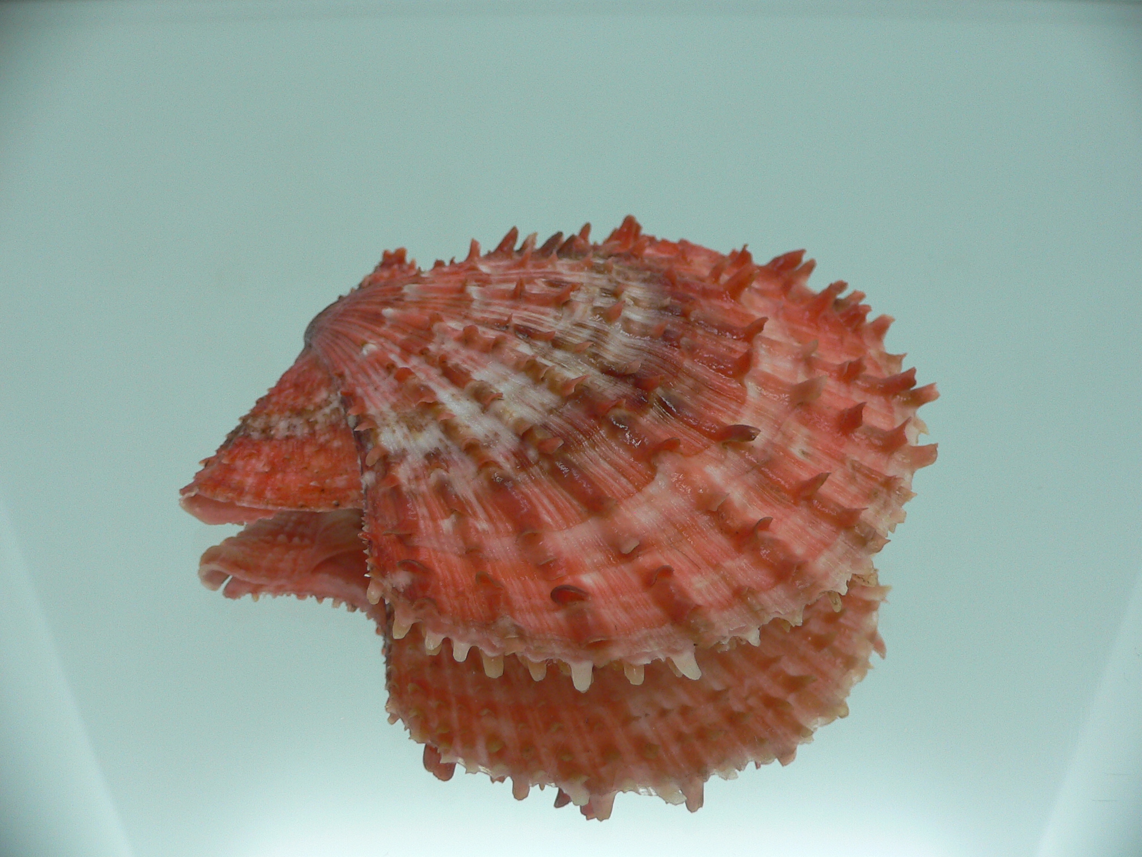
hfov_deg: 52.6
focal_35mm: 35
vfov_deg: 40.7
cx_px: 571
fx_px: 1155
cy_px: 428
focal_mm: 4.6
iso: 100
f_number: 2.8
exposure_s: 1/60
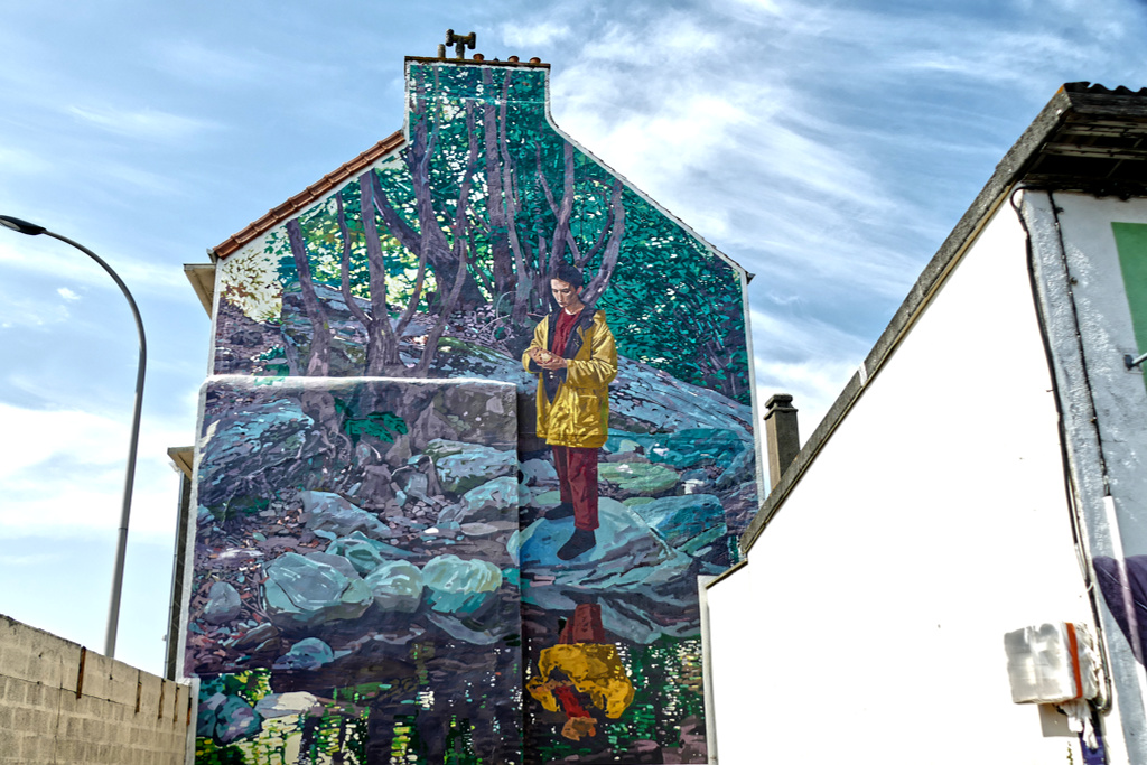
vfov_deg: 40.0
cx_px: 574
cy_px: 382
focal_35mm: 33
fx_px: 1051
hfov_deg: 57.2
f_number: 3.5
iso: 125
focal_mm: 11.9
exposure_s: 1/2000
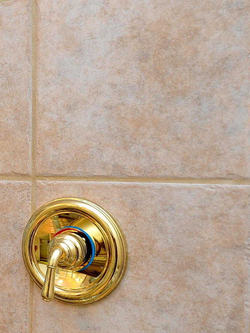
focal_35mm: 59
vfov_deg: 32.7
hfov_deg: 18.7
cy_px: 170
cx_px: -209
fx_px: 568
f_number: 8
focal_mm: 18
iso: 640
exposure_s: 1/30
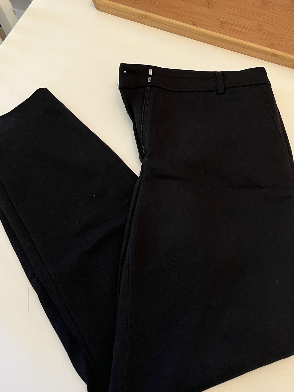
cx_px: 153
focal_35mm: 33
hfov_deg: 42.9
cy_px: 165
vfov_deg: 55.1
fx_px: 374
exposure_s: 1/60
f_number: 1.6
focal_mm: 5.1
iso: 200
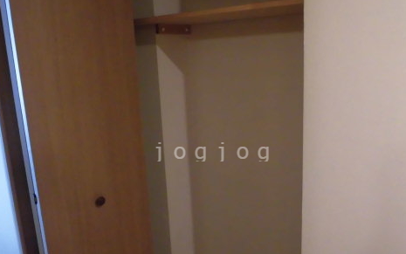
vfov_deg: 36.2
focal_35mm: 35
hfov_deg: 55.3
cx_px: 214
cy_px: 151
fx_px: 387
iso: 640
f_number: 3.1
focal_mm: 4.3
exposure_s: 1/25
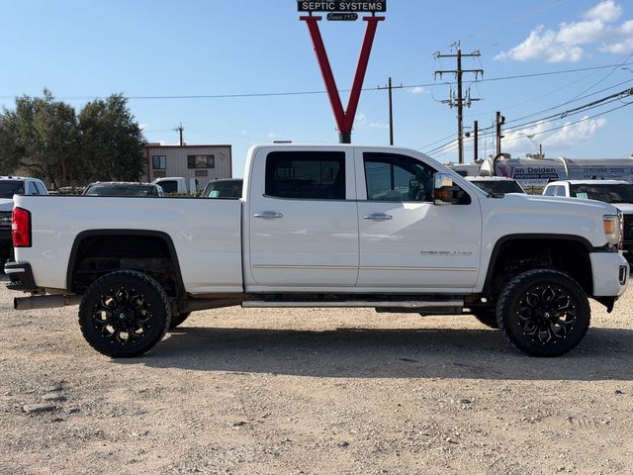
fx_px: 878
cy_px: 238
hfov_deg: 39.7
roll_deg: +1.3
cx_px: 316
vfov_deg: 30.3
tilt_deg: -1.2
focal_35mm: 48
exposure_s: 1/4878
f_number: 1.78
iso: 64
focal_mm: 6.76
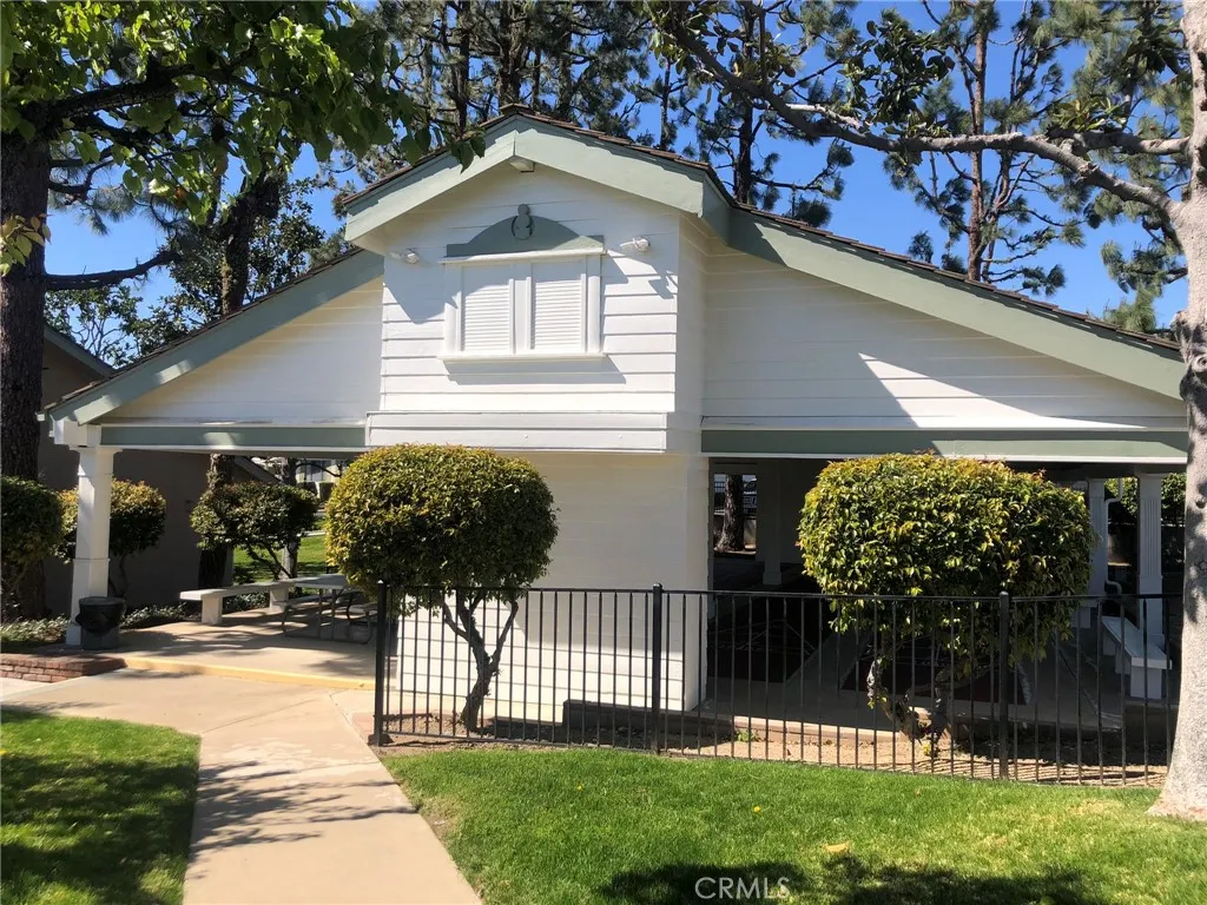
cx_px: 604
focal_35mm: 28
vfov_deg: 49.7
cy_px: 452
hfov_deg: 63.4
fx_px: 976
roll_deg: -2.1
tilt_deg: +4.8
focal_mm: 3.99
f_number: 1.8
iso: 20
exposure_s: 1/1715
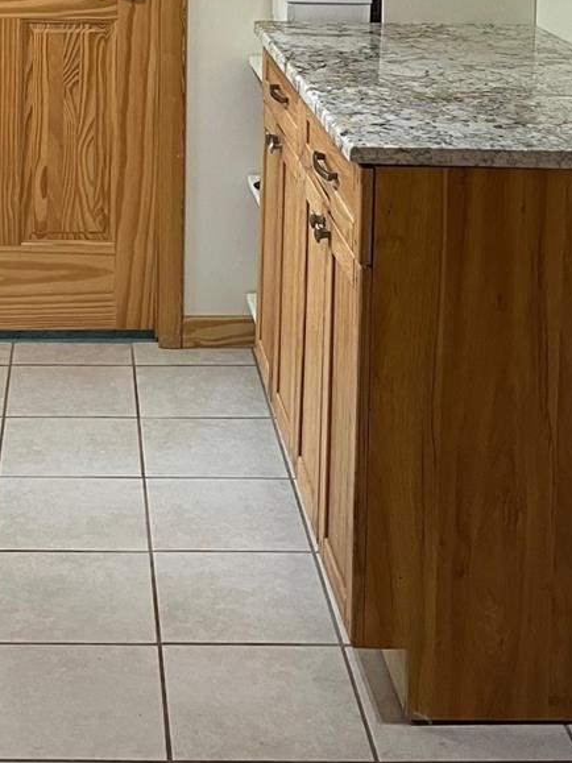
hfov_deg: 21.0
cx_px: 95
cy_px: -76
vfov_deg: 26.0
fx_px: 1521
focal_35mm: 69
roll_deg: +0.6
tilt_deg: -5.9
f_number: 1.6
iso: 250
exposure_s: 1/60
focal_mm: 5.1
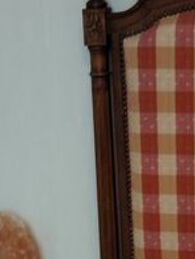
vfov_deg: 11.9
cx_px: 155
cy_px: 562
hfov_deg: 10.4
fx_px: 1065
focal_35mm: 142
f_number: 1.8
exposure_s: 1/33.3
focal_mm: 4.22
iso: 727
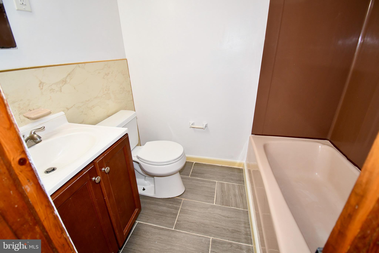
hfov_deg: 100.4
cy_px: 126
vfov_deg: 77.3
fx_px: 158
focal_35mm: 15
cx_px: 190
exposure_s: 1/60
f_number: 4.5
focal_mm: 10
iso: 800
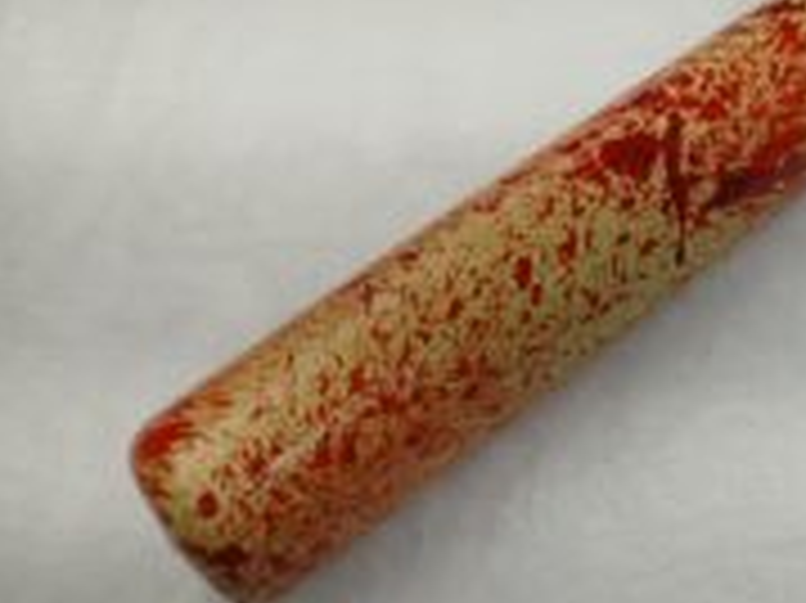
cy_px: 58
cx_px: 892
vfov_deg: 24.5
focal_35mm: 58
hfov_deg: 29.8
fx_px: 1350
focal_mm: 3.98
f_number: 1.8
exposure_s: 1/100
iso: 20
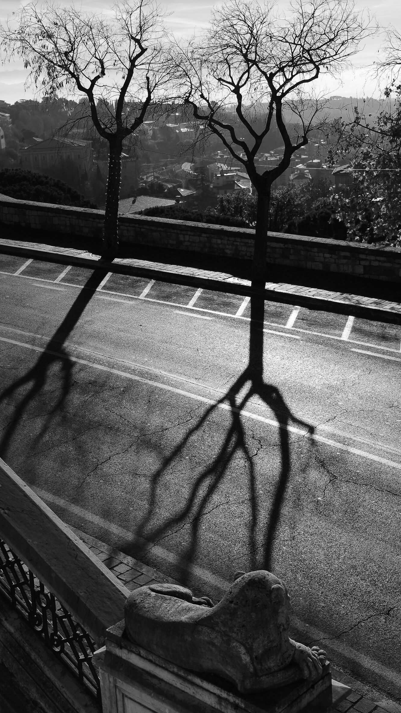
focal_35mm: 49
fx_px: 927
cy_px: 356
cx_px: 185
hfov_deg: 24.4
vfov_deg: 42.1
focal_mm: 46
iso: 200
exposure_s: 1/750
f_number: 9.5
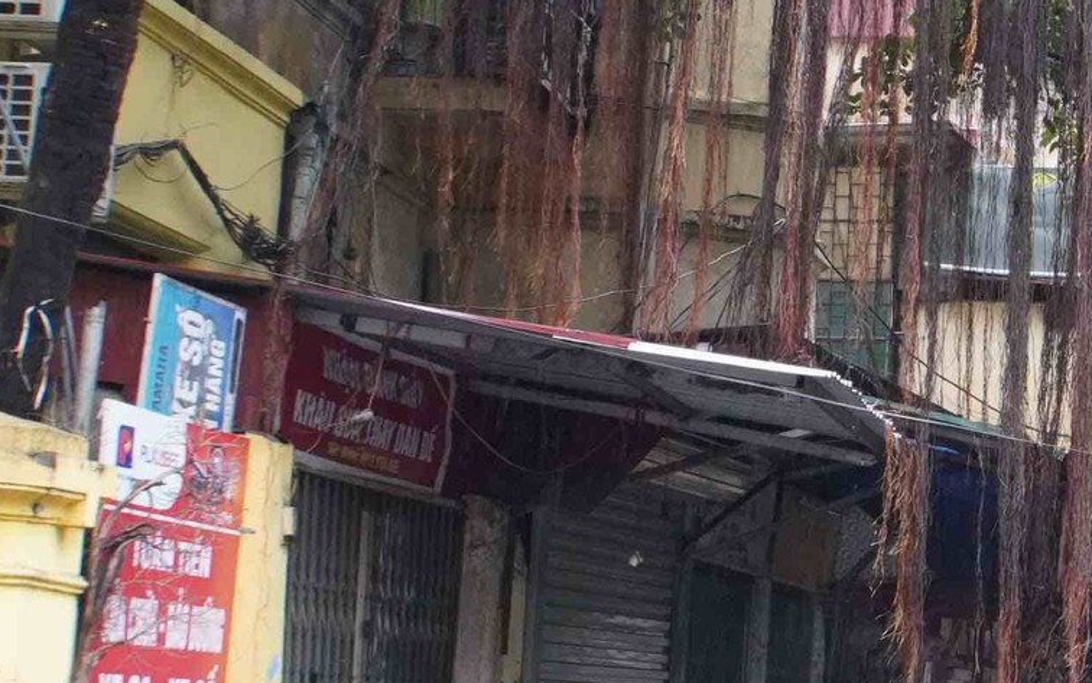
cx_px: 1741
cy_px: 393
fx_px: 3237
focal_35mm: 109
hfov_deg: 16.9
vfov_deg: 12.0
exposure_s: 1/125
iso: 1600
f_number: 7.1
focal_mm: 21
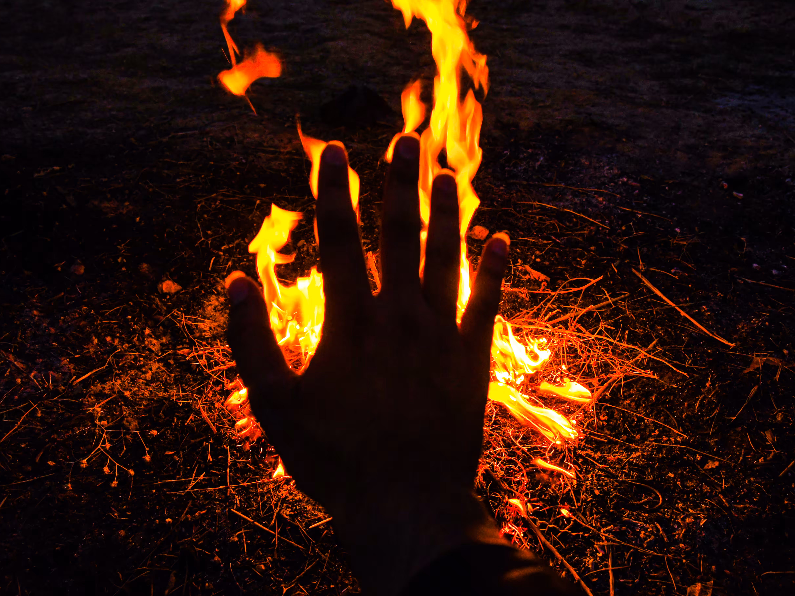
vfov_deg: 42.9
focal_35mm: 33
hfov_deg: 55.3
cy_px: 294
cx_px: 424
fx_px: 758
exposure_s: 1/200
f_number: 6.3
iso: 1000
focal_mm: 20
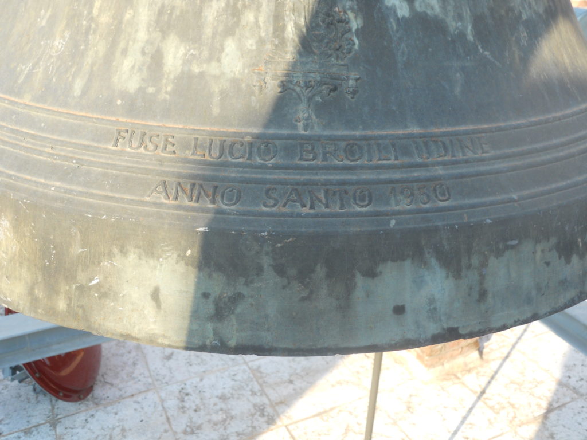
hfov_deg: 56.8
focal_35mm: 32
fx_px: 543
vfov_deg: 44.2
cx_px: 294
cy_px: 220
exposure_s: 1/200
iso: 80
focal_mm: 5.7
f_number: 2.8
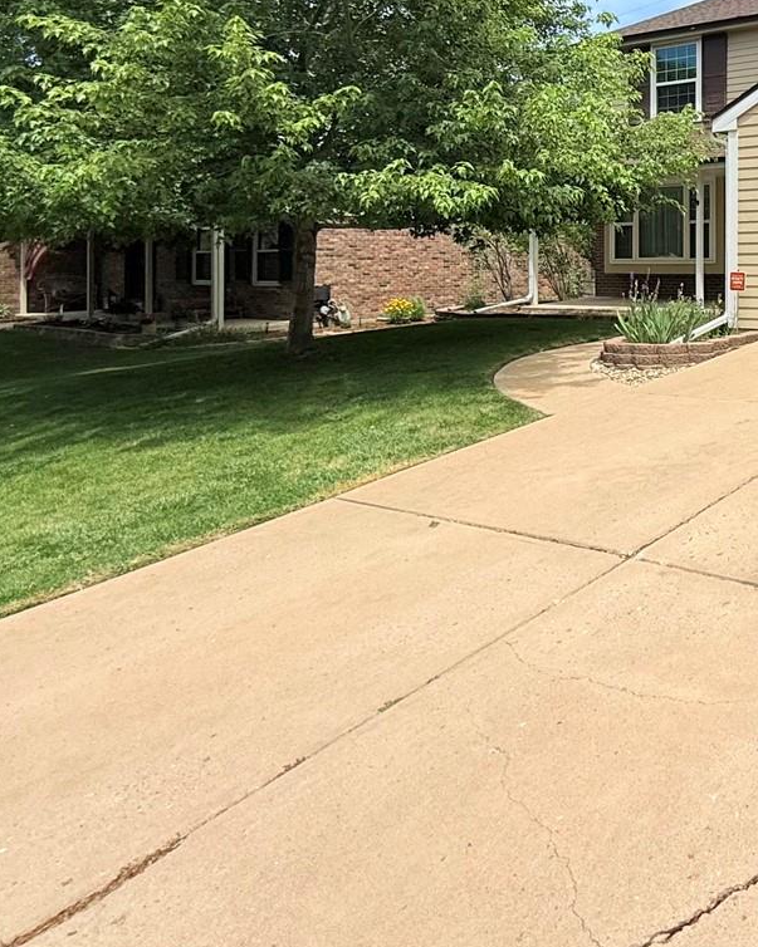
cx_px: 860
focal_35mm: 29
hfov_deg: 39.5
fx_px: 813
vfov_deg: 57.5
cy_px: 242
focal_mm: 2.22
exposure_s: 1/1698
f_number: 2.2
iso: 50
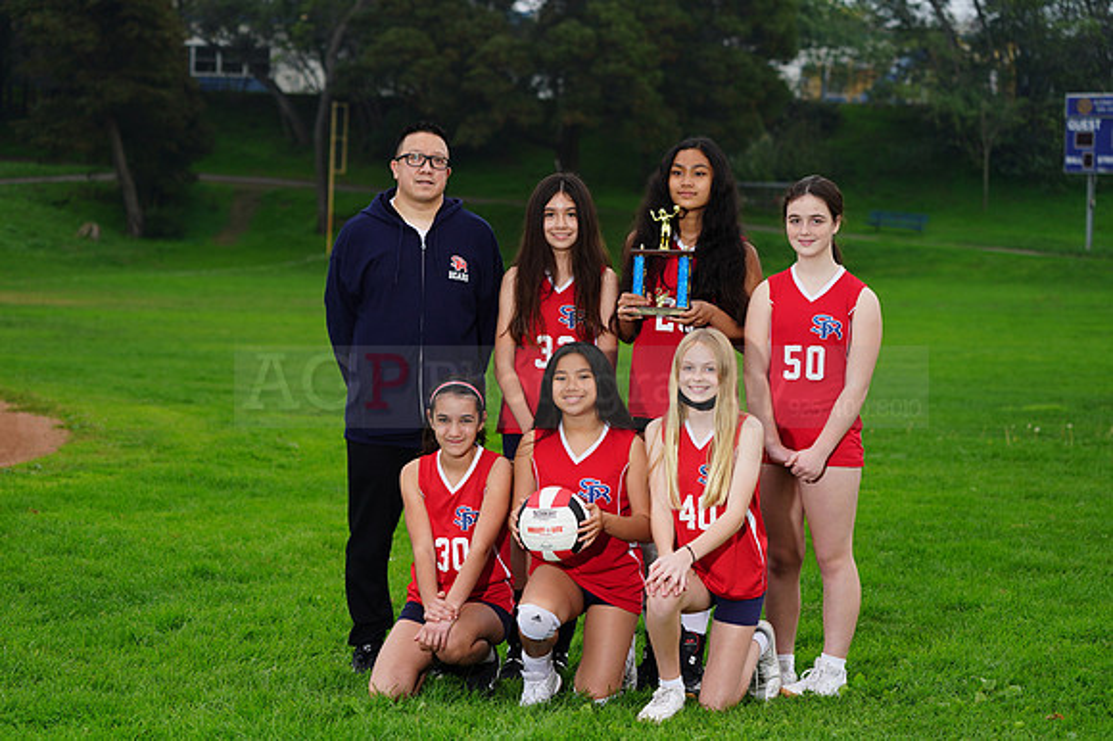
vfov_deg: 13.7
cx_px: 556
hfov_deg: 20.4
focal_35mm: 100
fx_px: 3090
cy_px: 370
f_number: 5
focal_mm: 100
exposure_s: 1/160
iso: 200
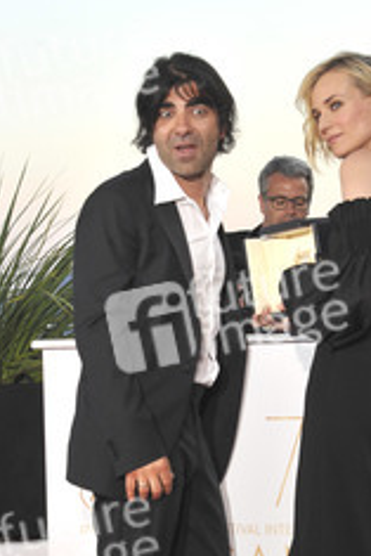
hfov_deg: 8.2
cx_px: 297
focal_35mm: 167
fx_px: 2578
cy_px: 435
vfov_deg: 12.3
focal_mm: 98
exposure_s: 1/250
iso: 1600
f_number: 8
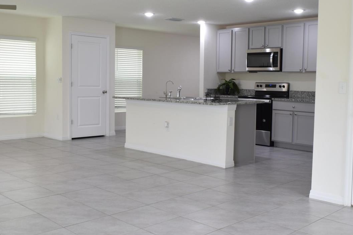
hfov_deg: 47.4
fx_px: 402
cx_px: 182
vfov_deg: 32.6
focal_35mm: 41
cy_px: 106
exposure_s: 1/6
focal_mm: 18
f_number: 11
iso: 200
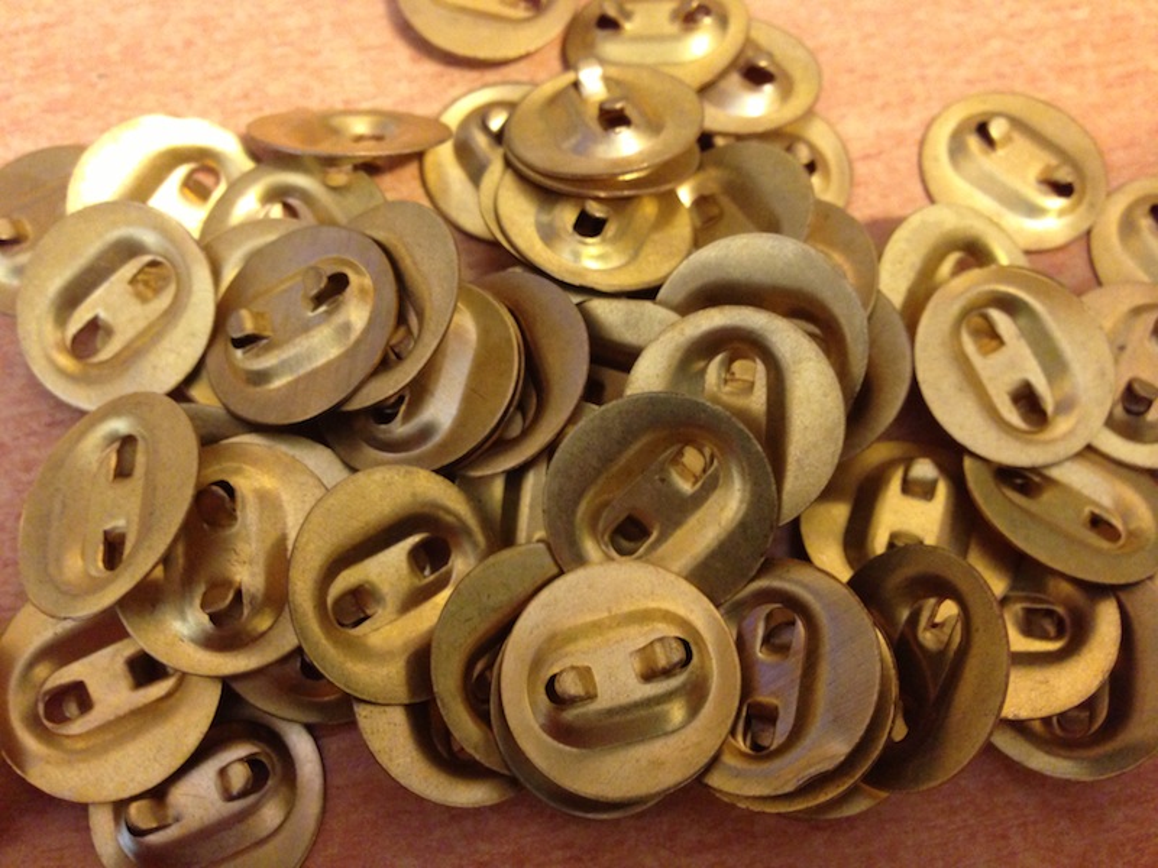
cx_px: 579
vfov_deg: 42.9
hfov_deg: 55.4
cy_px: 434
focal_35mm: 33
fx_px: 1104
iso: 320
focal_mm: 4.13
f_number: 2.4
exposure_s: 1/20
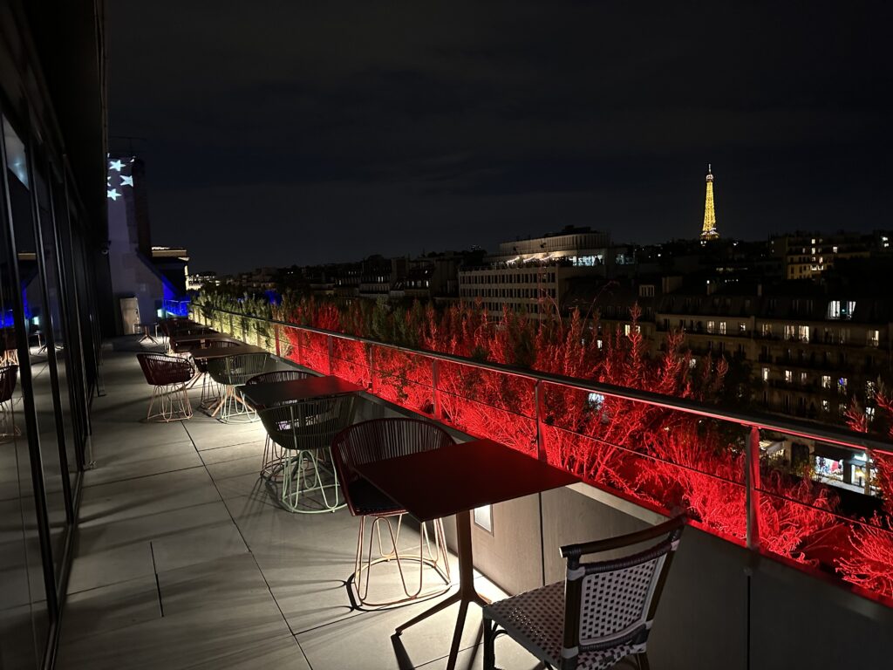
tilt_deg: -7.2
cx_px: 446
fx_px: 619
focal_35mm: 24
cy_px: 335
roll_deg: +2.5
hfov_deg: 71.6
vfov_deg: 56.8
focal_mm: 6.86
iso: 1600
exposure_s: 1/30
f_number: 1.78
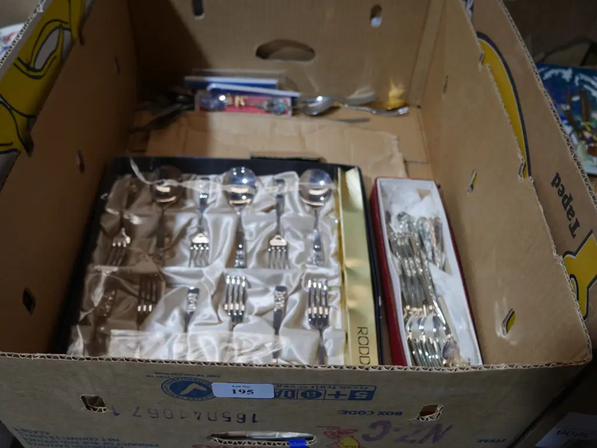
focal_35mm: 32
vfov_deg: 44.2
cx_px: 298
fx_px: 552
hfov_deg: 56.8
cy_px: 224
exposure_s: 1/100
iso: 200
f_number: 3.6
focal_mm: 16
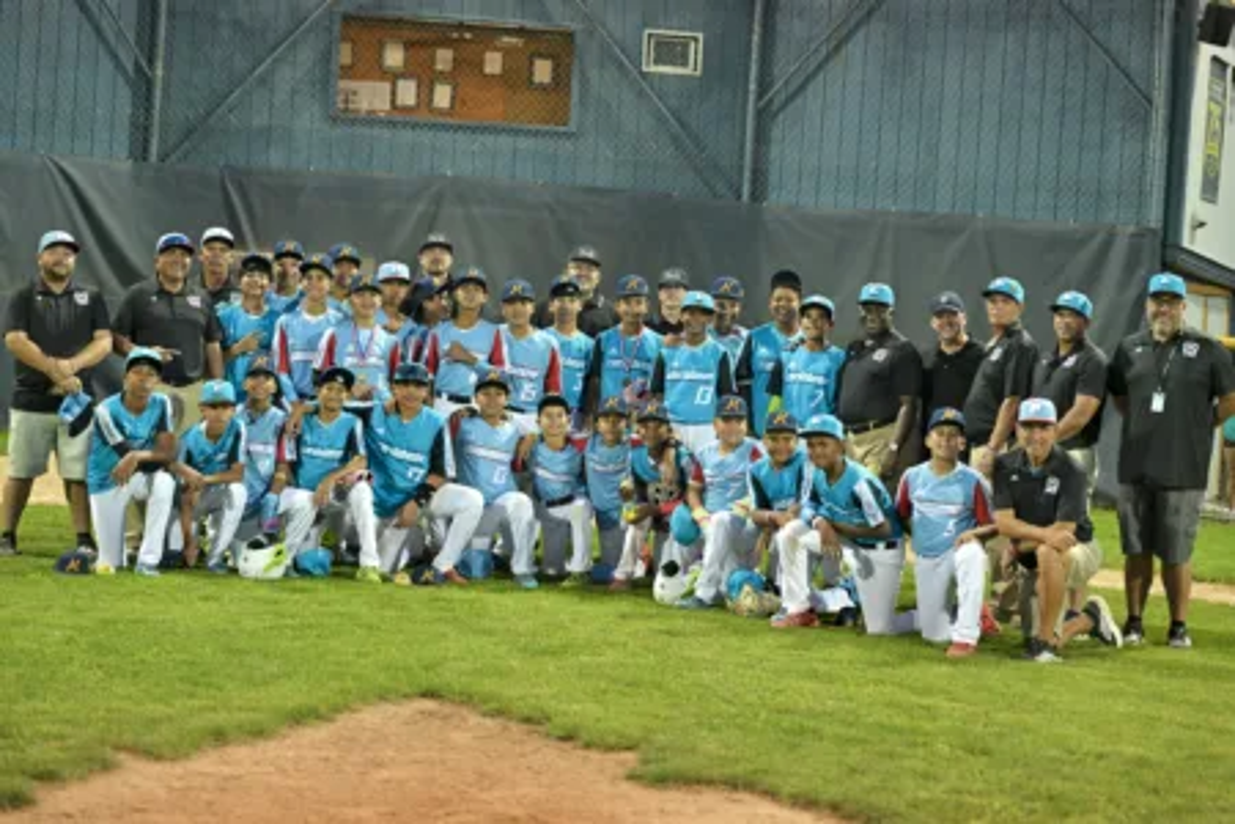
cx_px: 618
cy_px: 412
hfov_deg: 28.8
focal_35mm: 70
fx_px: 2401
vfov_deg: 19.5
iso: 4500
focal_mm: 70
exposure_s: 1/400
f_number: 4
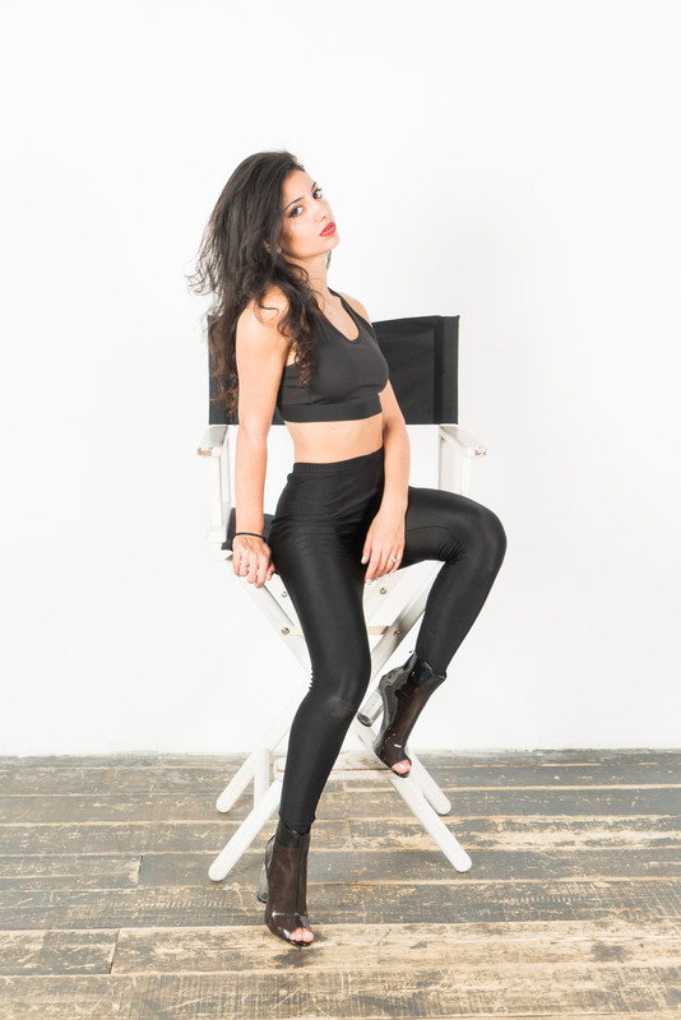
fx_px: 1417
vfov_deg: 39.6
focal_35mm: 50
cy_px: 510
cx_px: 340
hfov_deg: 27.0
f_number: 5
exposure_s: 1/100
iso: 500
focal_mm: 50
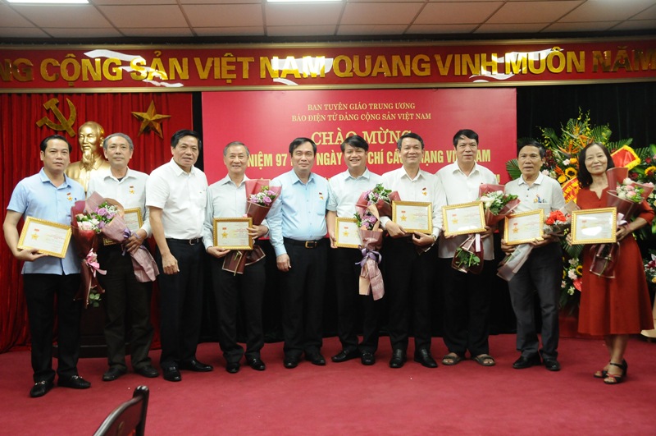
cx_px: 328
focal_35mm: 36
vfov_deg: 36.8
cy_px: 218
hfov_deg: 53.2
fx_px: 655
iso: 1600
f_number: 4.5
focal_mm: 24
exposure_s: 1/100
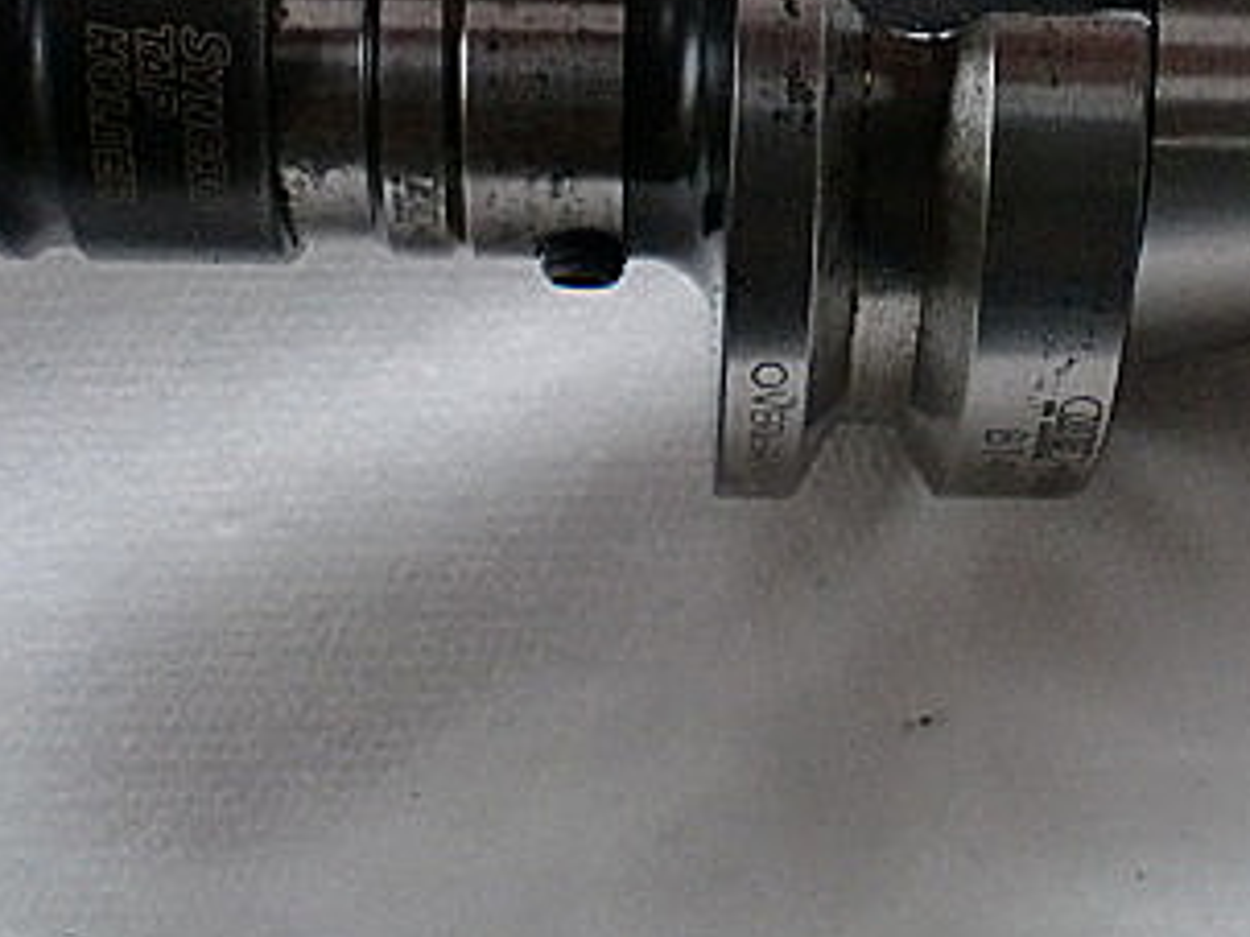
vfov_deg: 19.6
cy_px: 165
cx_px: 1015
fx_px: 2671
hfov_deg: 25.8
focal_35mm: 74
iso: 200
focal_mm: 6.3
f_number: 3.1
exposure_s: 1/60
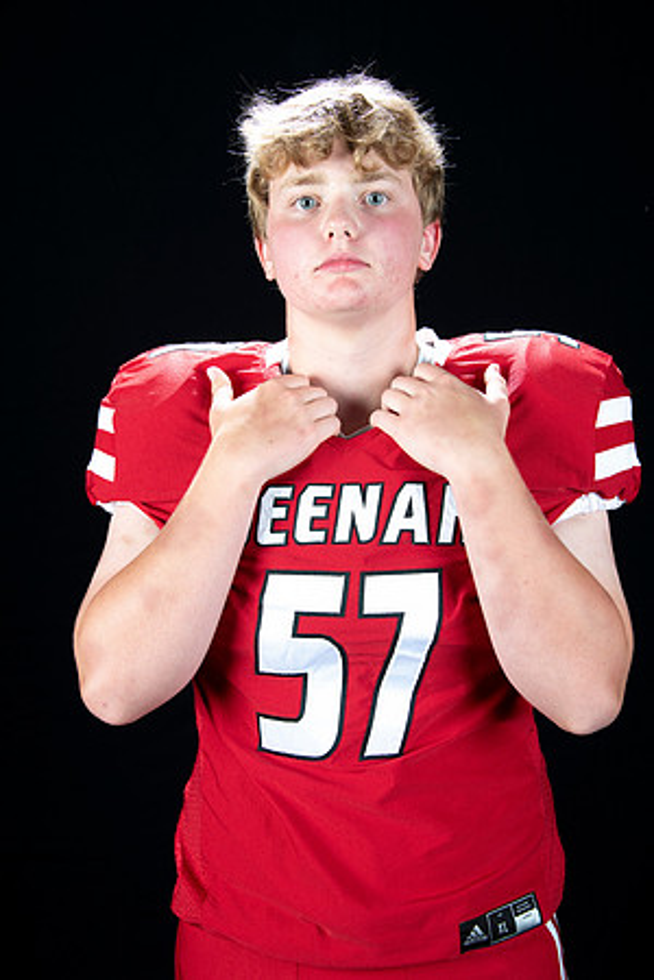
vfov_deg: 32.4
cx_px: 327
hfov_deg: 21.9
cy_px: 490
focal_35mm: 62
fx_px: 1689
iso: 320
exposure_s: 1/160
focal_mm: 62
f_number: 9
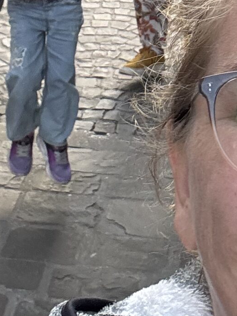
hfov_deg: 13.3
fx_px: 1013
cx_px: 137
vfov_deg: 17.4
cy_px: 7
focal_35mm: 111
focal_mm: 2.69
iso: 50
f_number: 1.9
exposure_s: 1/121
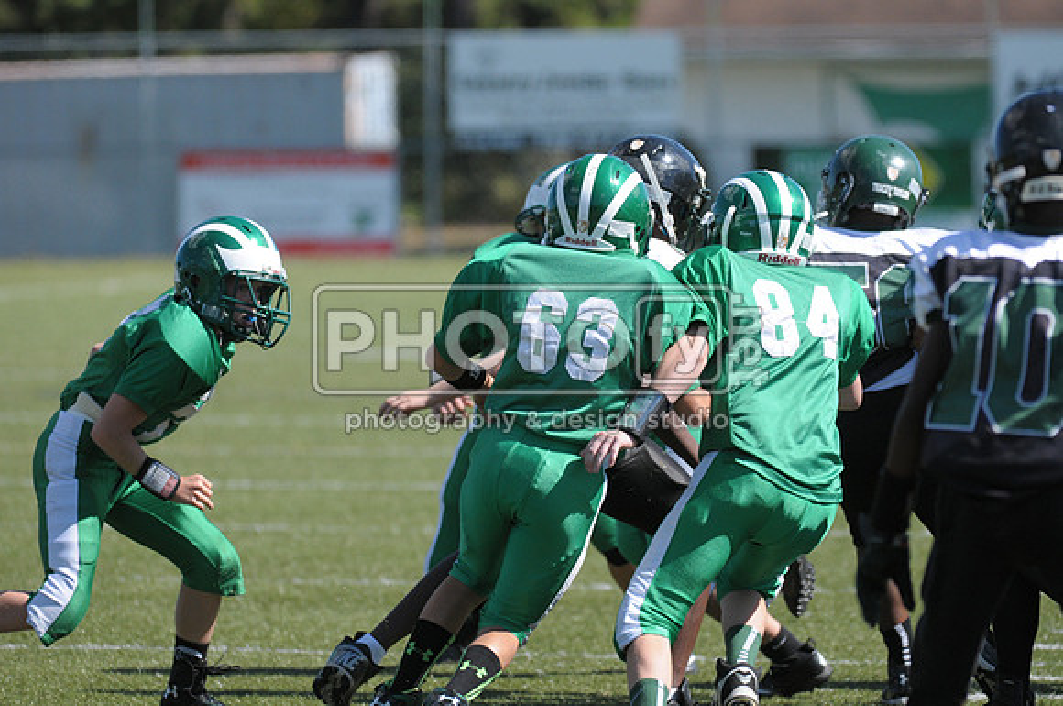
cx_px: 532
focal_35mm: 375
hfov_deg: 5.5
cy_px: 353
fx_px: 11057
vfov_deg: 3.7
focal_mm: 250
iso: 640
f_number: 4
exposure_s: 1/4000
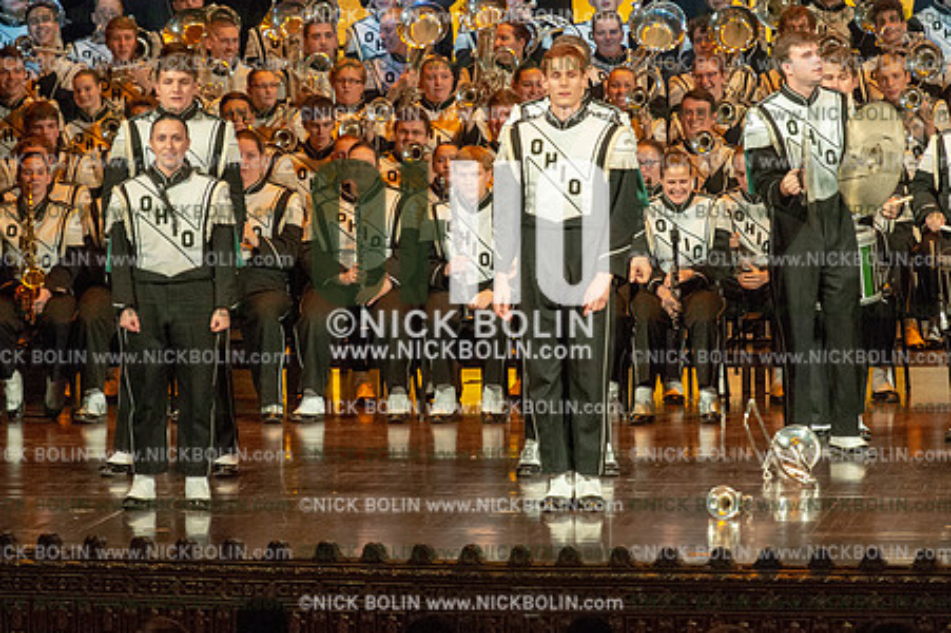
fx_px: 7127
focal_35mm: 270
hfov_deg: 7.6
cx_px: 460
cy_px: 260
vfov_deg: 5.1
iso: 8000
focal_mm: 210
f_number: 5.6
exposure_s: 1/320
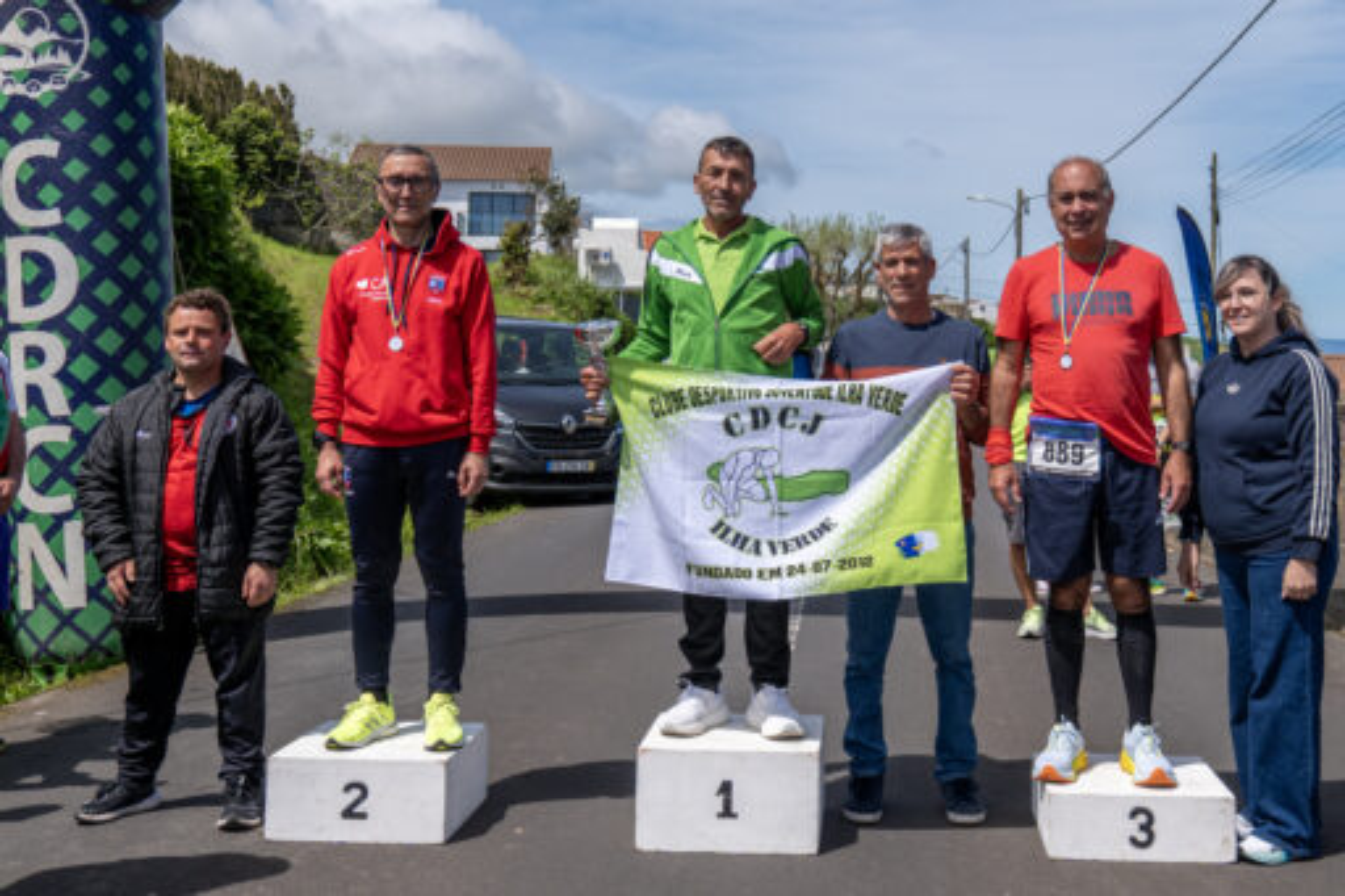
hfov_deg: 54.4
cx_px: 672
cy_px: 448
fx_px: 1307
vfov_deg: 37.8
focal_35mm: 35
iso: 200
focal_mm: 35
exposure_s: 1/1600
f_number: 5.6
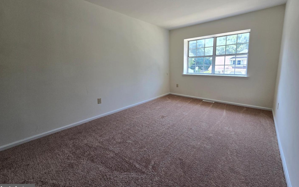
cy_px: 82
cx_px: 150
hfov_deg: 105.3
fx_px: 114
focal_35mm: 14
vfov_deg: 78.3
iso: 64
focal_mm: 2.2
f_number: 2.2
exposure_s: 1/120
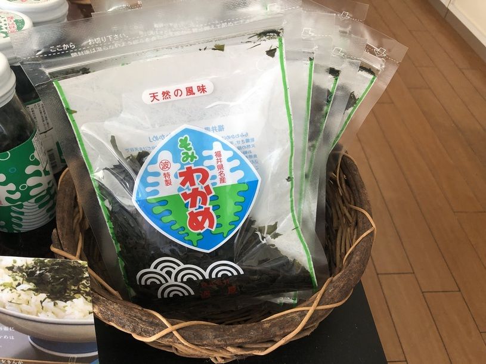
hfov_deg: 63.5
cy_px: 182
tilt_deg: -45.8
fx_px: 393
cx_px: 243
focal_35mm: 28
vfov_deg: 49.7
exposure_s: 1/15
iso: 50
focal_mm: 3.99
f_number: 1.8
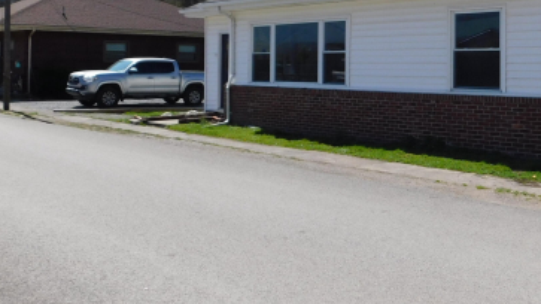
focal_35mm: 46
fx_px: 660
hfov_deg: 43.6
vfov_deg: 25.4
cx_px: 382
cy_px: 49
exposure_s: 1/500
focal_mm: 4
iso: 125
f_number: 6
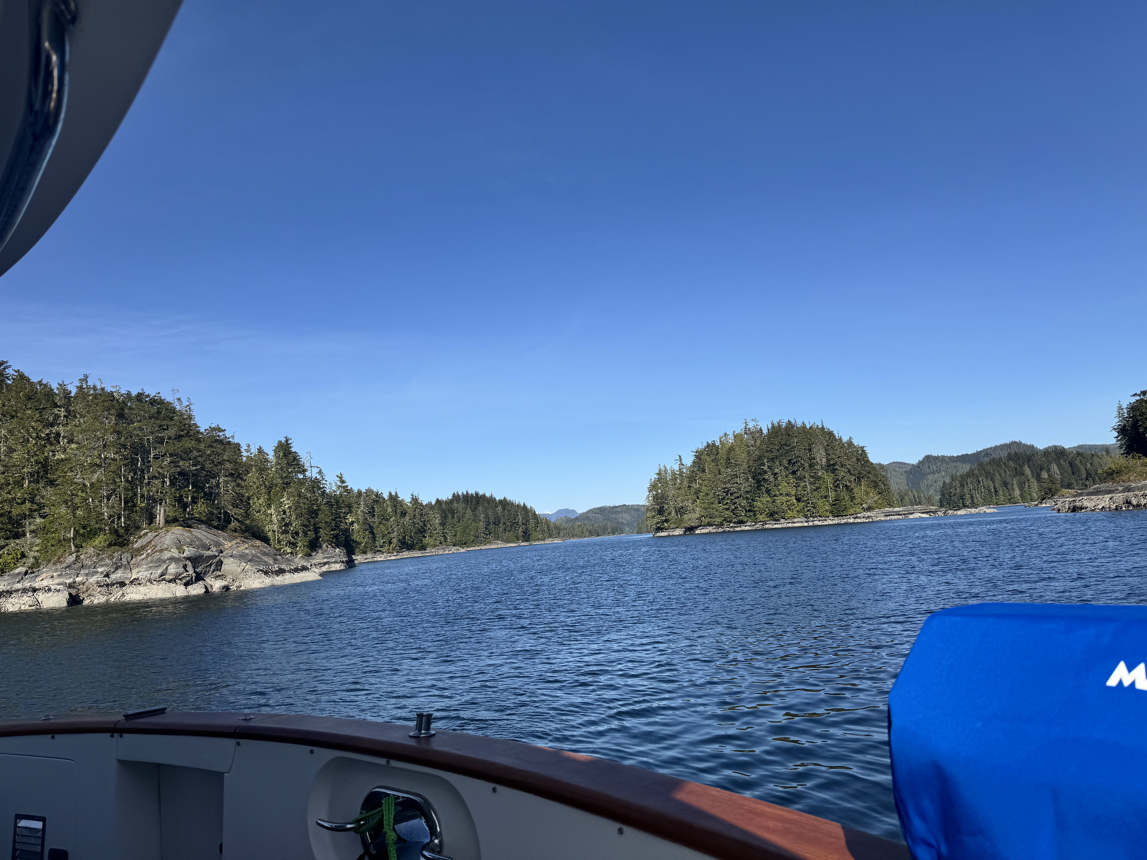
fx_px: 795
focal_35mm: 24
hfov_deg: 71.6
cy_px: 430
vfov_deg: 56.8
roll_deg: +4.7
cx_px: 574
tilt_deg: +7.4
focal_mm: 6.76
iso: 80
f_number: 1.78
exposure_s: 1/6410
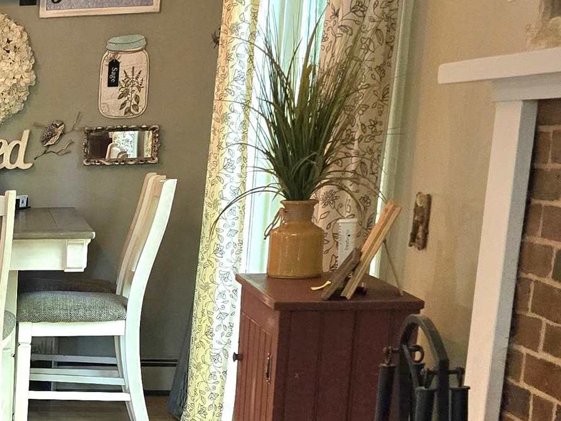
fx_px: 1281
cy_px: 472
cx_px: -240
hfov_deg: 21.4
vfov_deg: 18.0
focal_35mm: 79
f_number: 1.7
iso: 500
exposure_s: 1/120
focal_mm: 6.3
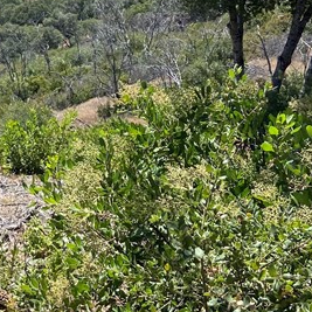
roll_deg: +1.0
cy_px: -18
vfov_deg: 19.0
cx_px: -71
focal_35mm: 88
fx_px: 897
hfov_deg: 18.6
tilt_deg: -7.9
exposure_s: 1/2463
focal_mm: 4.25
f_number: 1.8
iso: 32
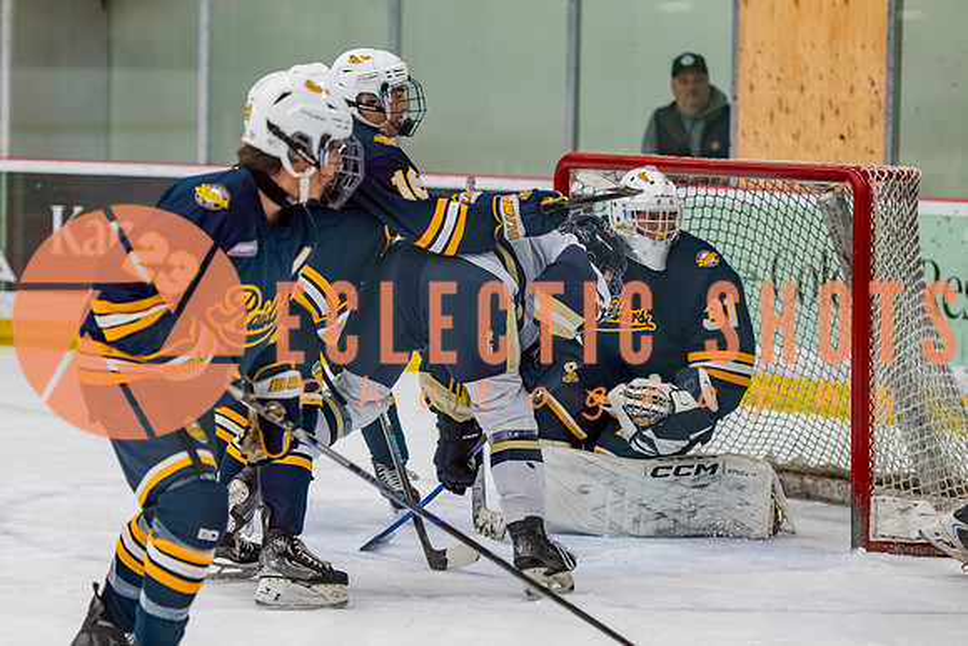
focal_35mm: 174
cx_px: 403
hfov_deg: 11.8
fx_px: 4672
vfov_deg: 7.9
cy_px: 296
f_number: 3.2
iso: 2000
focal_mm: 116
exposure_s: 1/640
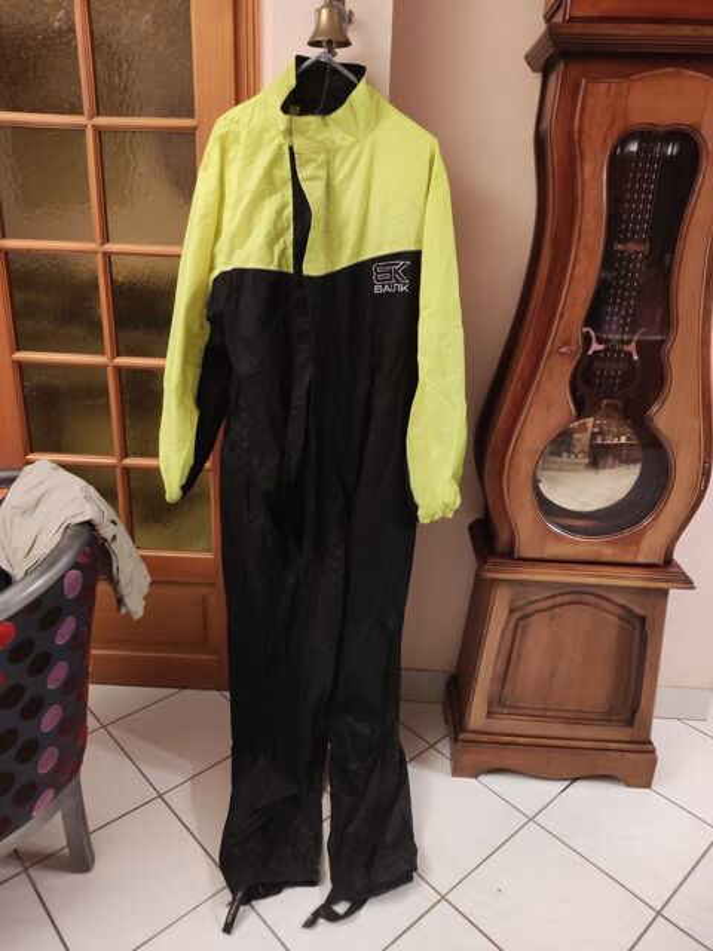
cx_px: 356
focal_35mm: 26
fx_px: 714
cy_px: 476
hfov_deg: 53.1
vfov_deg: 67.3
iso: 1268
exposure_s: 1/33
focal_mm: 4.74
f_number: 1.79
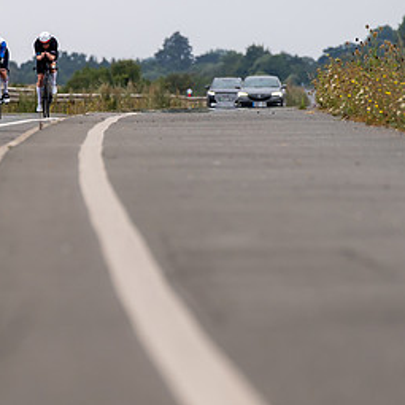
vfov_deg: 3.0
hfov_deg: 3.0
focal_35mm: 591
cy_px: 327
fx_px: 7823
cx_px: 38
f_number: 3.5
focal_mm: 200
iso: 100
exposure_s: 1/800
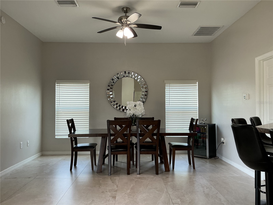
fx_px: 229
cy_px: 102
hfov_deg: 61.7
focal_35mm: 29
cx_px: 136
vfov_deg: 48.2
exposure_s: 1/60
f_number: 1.8
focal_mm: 3
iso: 50
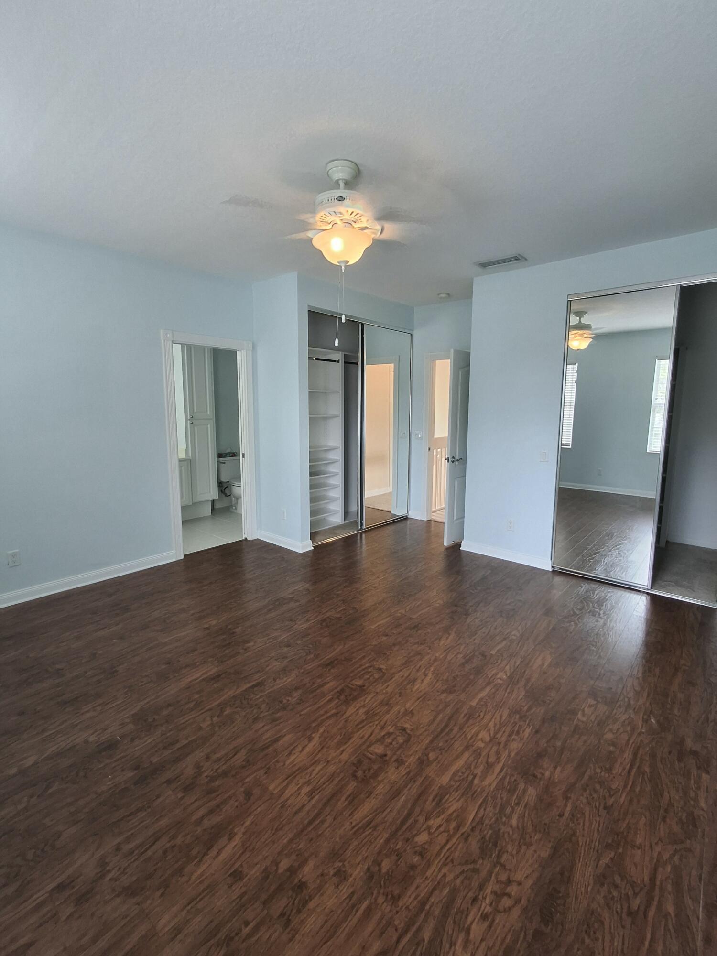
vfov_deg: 94.5
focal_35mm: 16
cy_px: 478
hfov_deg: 78.1
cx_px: 358
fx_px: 442
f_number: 2.2
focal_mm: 1.64
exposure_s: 1/40
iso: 64
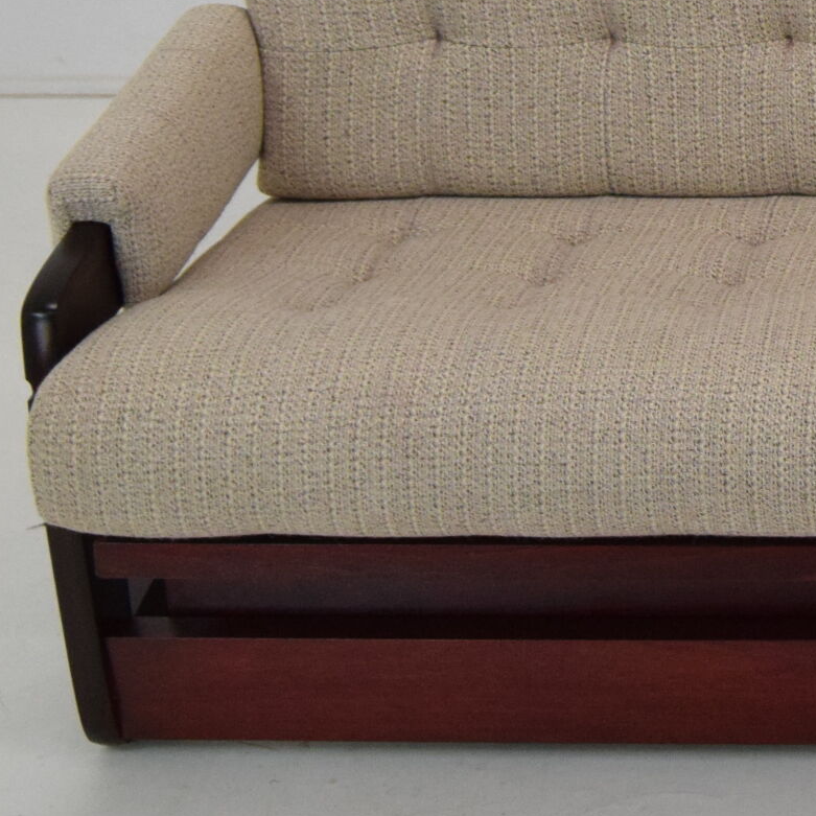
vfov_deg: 13.6
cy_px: 18
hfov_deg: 12.9
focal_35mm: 127
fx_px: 3387
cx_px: 1287
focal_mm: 26
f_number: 8
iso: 1600
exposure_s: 1/250
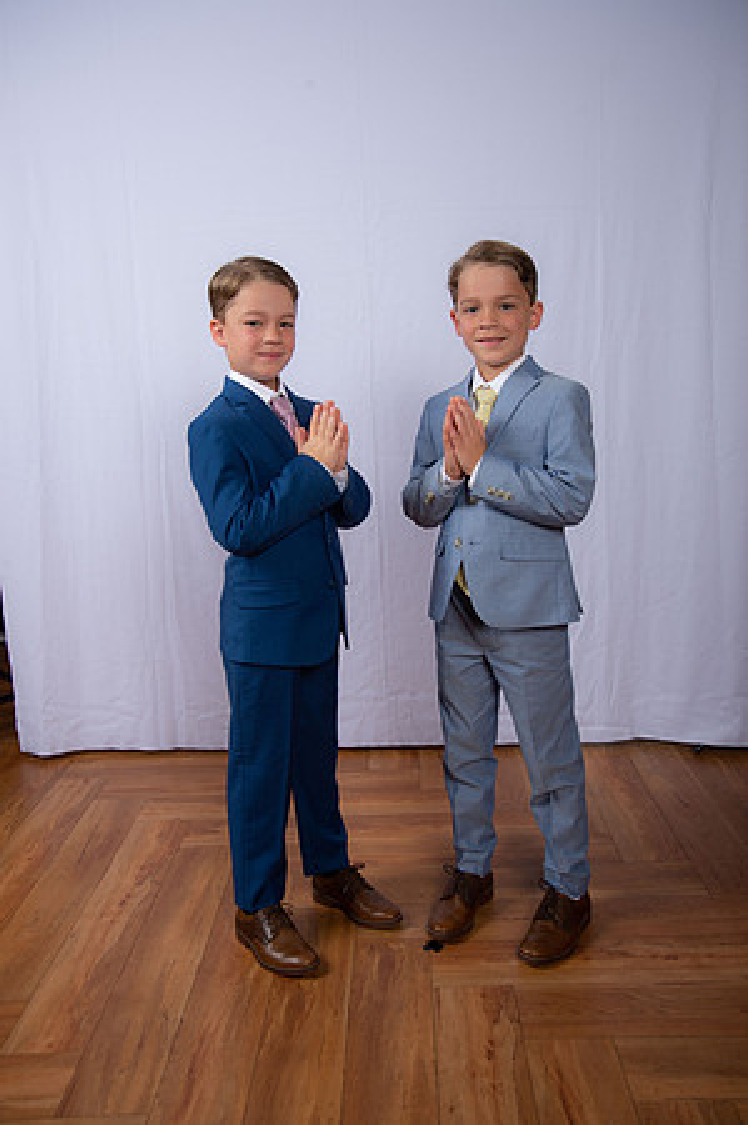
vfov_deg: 55.8
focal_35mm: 34
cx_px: 374
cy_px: 562
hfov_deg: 38.8
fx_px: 1062
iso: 250
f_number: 8
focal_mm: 34
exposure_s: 1/160
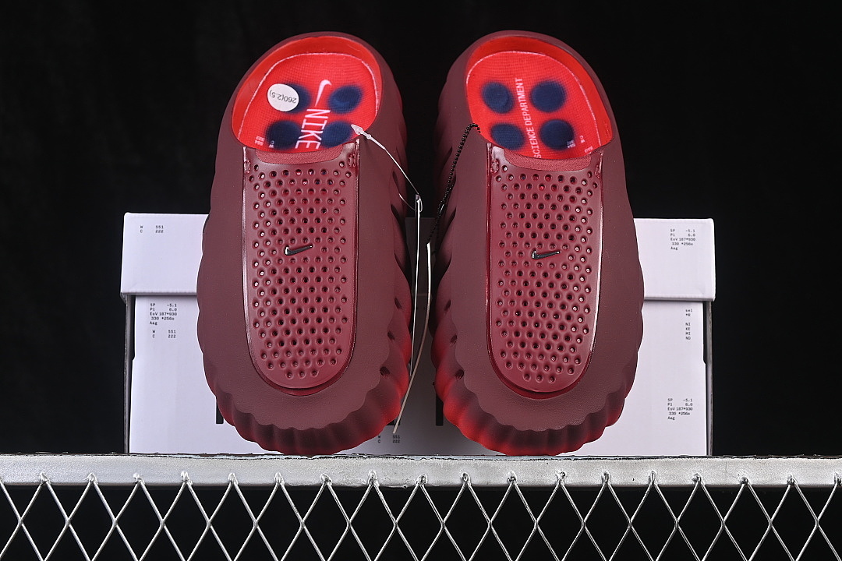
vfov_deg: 18.2
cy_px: 280
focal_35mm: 75
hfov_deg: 27.0
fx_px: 1754
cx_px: 421
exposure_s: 1/60
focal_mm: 50
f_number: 7.1
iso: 160
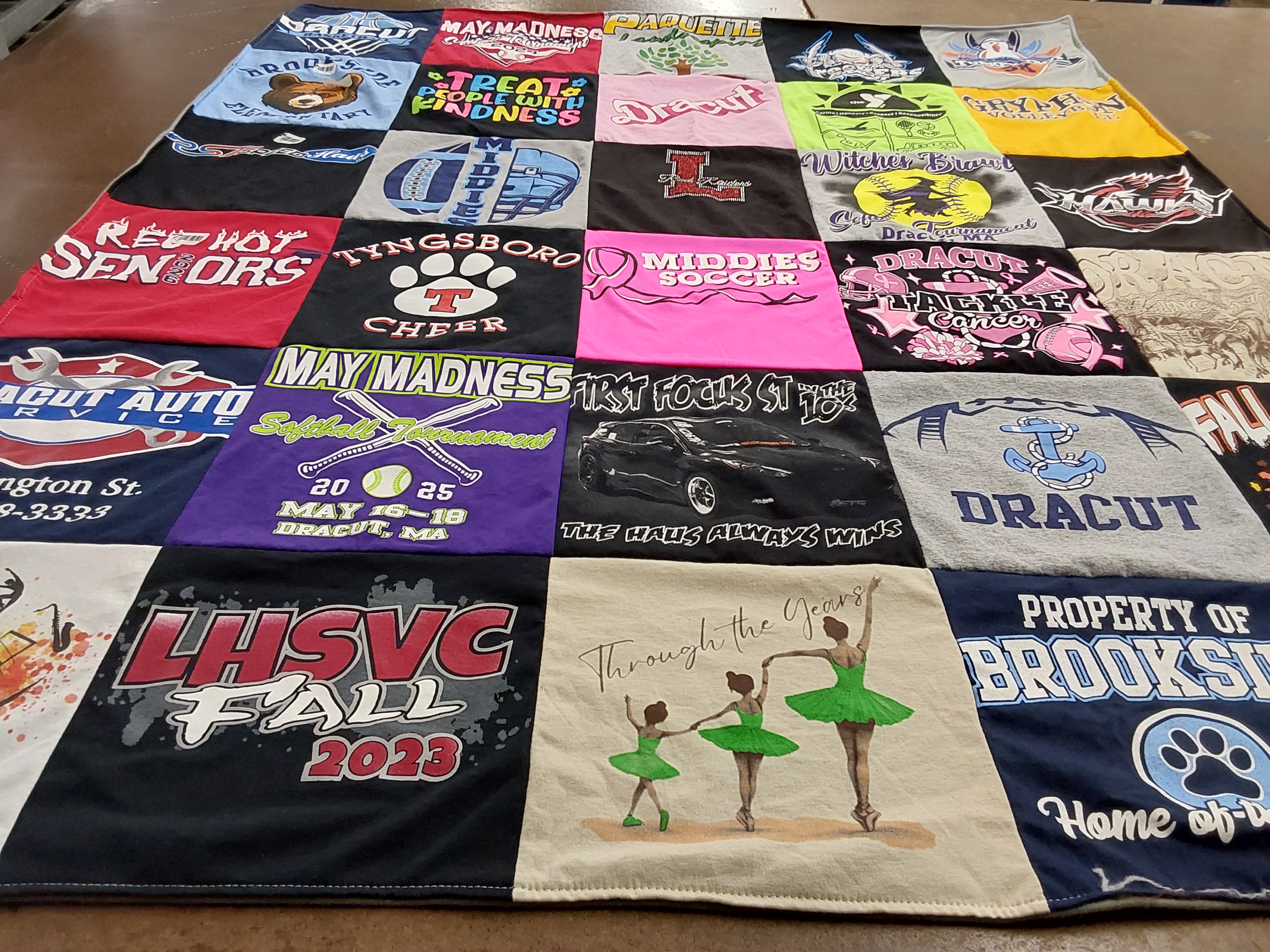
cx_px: 635
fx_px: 1027
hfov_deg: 63.4
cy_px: 476
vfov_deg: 49.7
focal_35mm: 28
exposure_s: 1/60
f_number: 1.9
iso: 125
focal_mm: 2.91
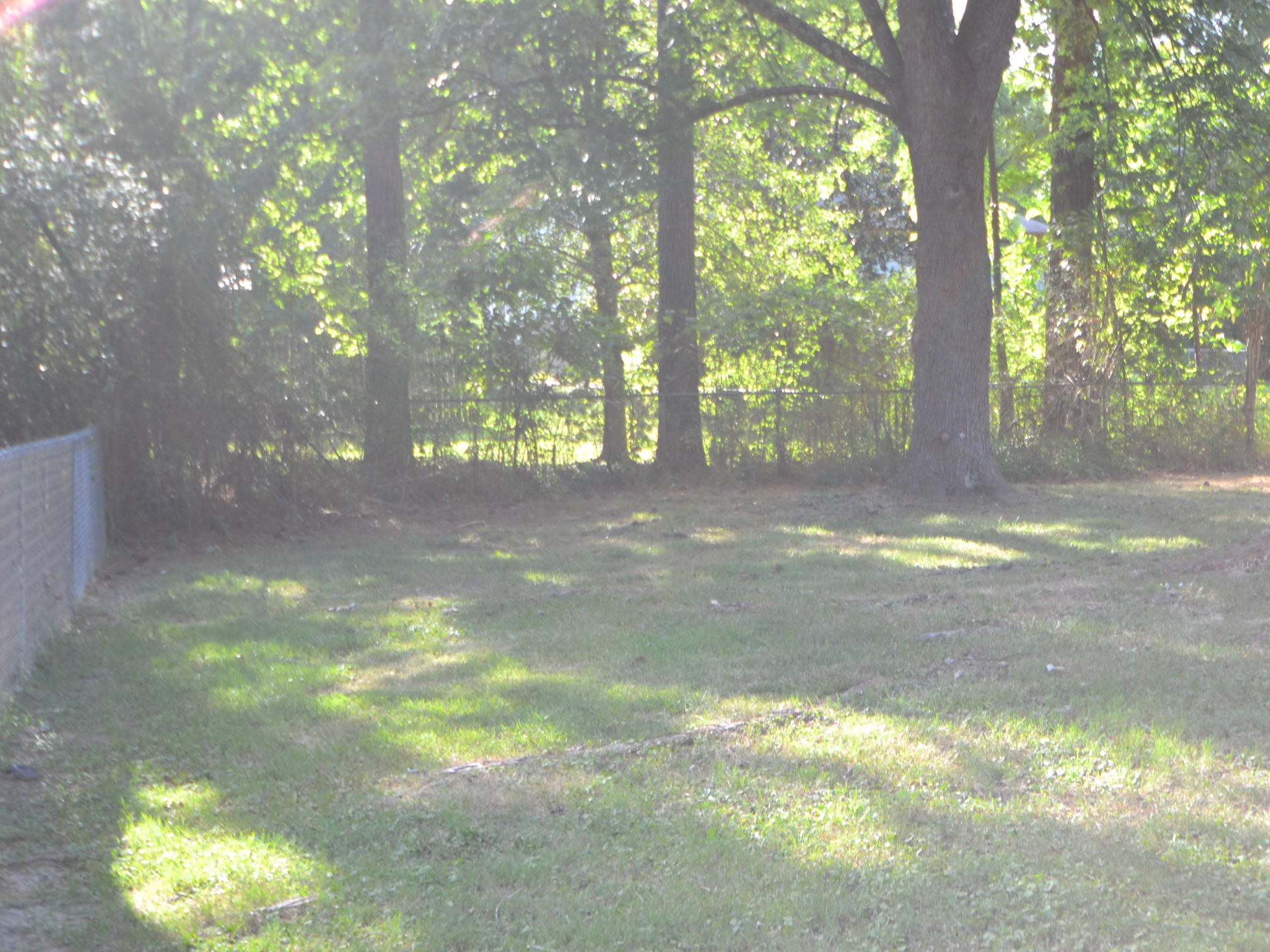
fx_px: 1944
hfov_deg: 35.3
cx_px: 964
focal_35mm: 53
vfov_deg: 27.4
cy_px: 634
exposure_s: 1/100
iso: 400
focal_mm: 24
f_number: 5
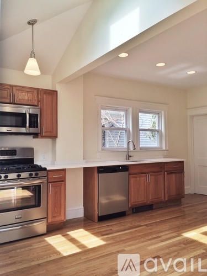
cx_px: 104
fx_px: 239
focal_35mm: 30
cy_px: 138
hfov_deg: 46.8
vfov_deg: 60.0
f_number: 2.2
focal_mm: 4.12
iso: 32
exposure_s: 1/178
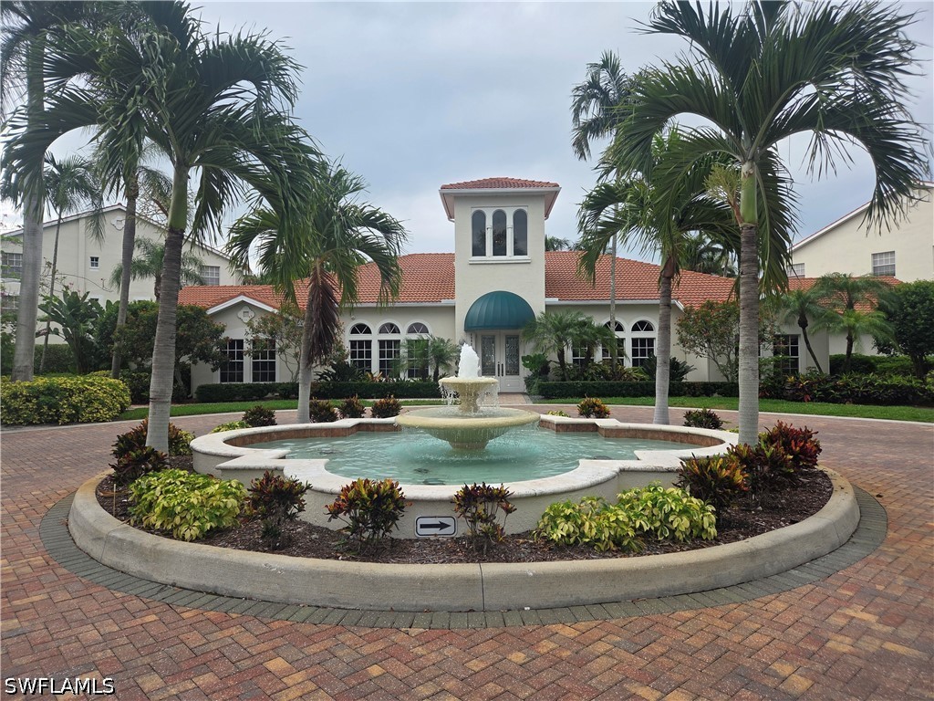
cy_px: 350
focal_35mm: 23
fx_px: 621
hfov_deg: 73.9
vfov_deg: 58.9
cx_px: 467
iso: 80
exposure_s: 1/2066
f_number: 1.8
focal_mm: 5.4
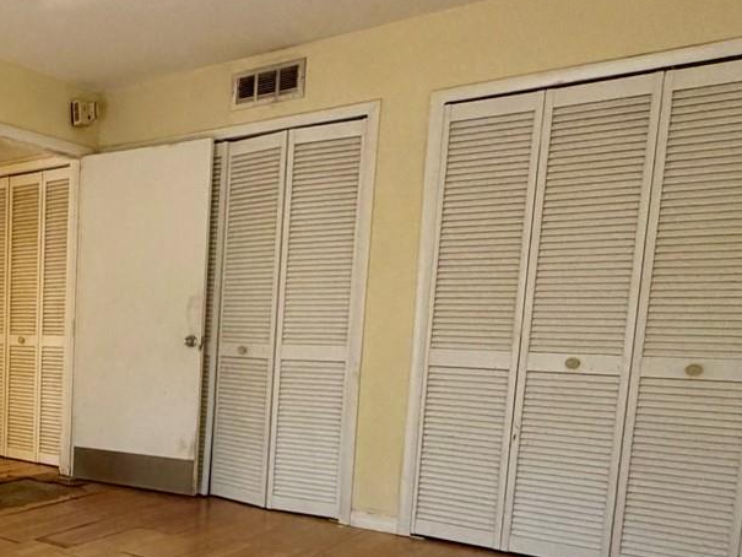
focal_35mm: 37
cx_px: -42
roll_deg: -1.3
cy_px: 406
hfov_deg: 41.6
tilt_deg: -6.5
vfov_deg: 37.9
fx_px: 793
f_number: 2.2
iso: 250
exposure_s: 1/121
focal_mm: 2.22
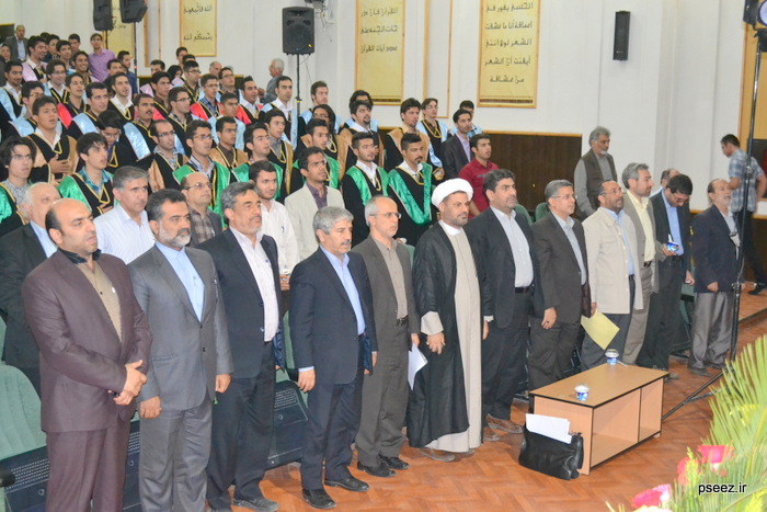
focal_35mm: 48
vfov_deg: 28.1
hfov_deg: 41.1
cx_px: 384
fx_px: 1023
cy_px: 256
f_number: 4.8
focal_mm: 32
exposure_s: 1/60
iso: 3200
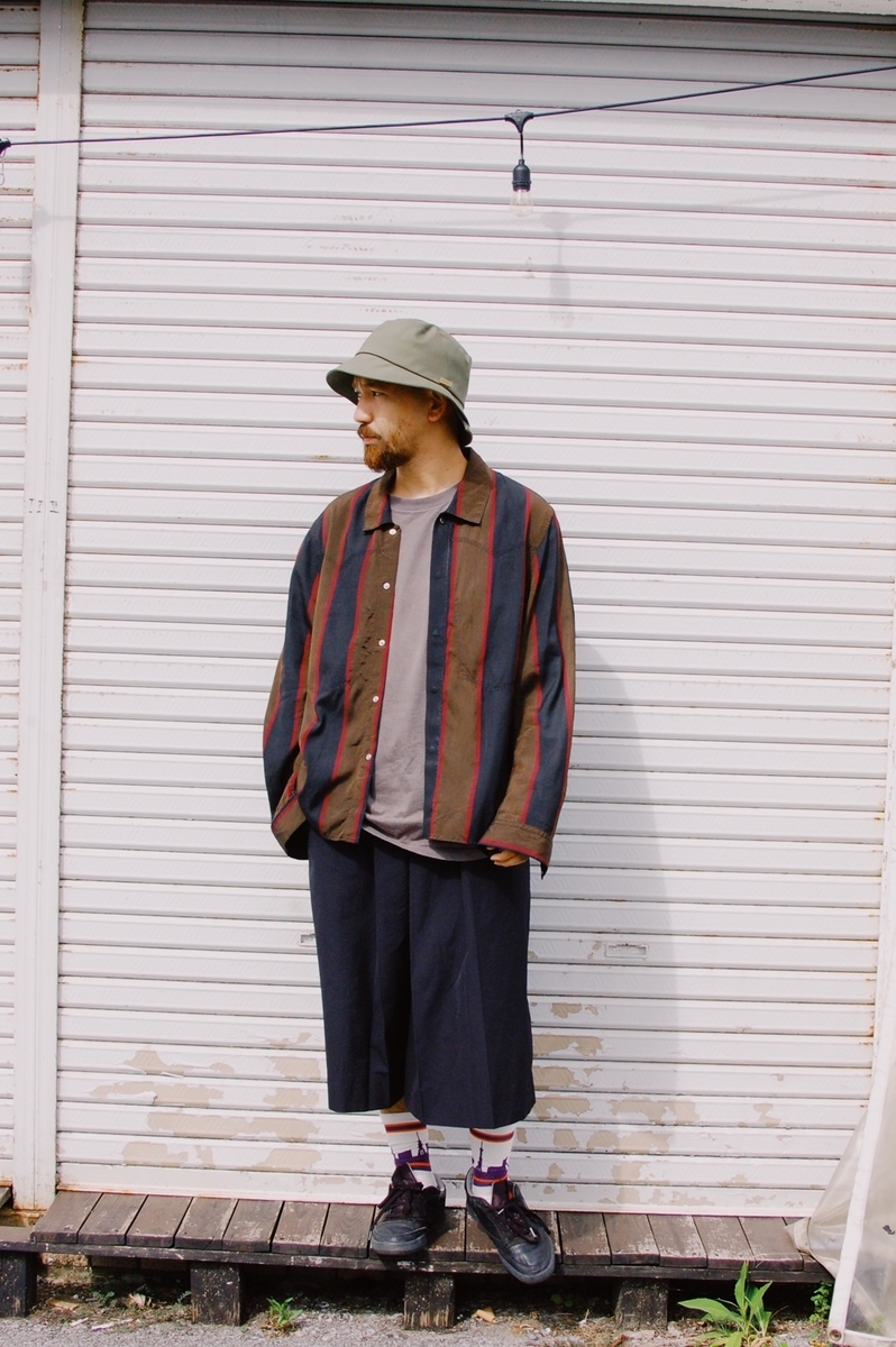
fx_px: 1963
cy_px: 674
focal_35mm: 52
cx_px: 448
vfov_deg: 37.9
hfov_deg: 25.7
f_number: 11
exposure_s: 1/500
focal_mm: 35
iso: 800
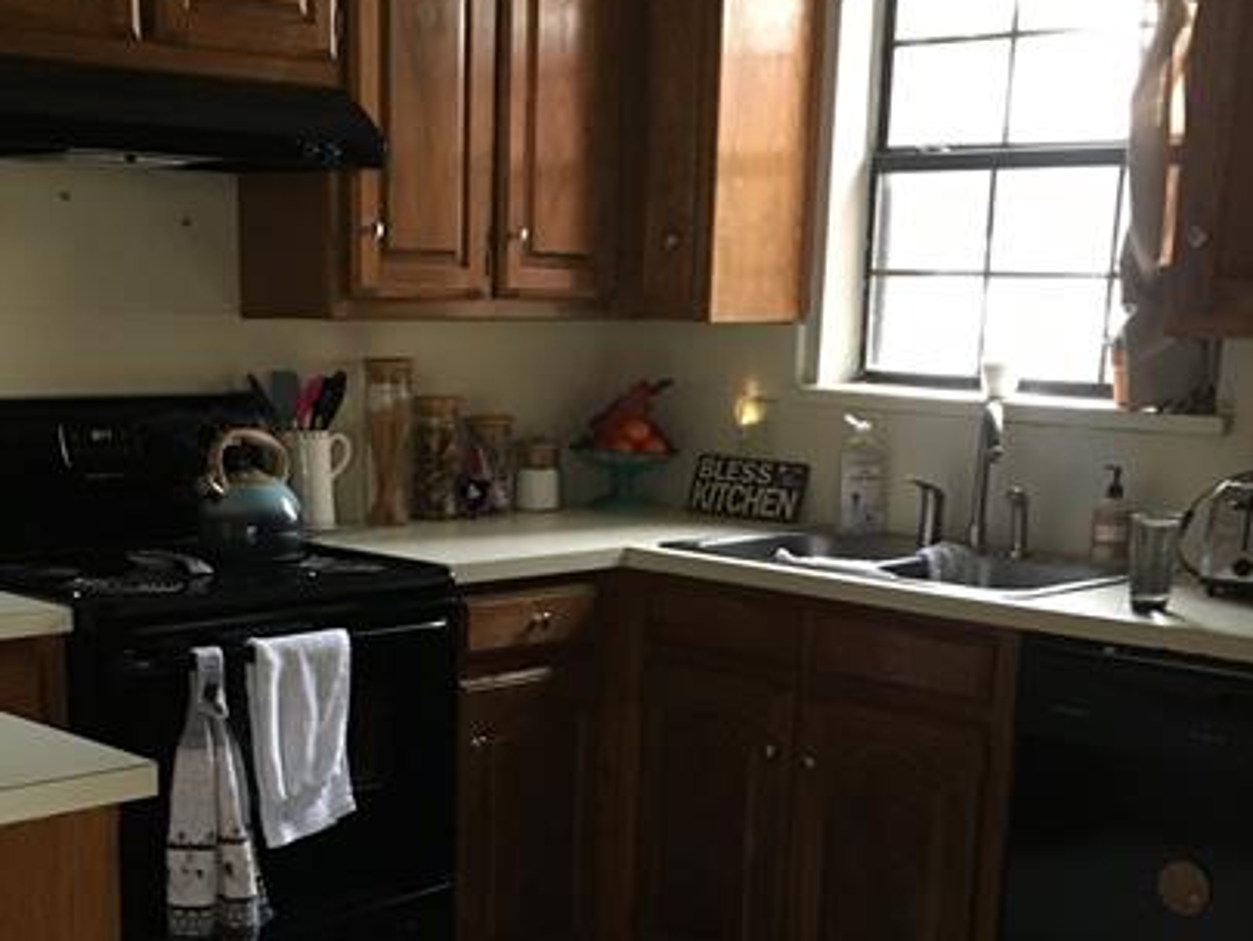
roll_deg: -1.2
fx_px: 1991
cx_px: 520
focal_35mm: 55
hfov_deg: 34.8
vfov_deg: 25.7
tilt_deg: -13.0
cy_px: 845
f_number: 2.2
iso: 200
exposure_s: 1/20
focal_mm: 4.15
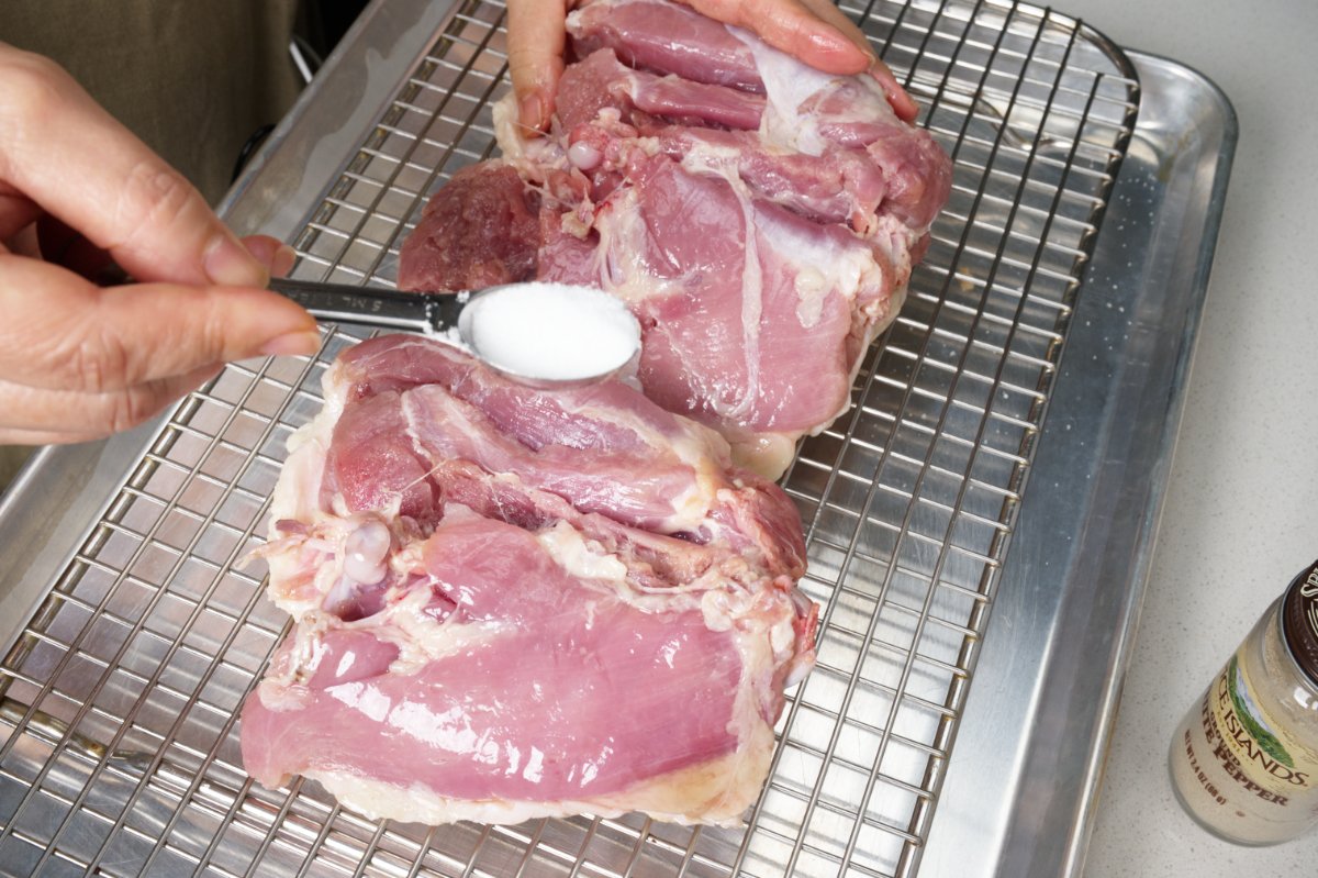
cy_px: 439
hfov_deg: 48.5
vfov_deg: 33.4
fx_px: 1464
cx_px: 659
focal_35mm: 40
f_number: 13
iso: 1000
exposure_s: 1/320
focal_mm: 40
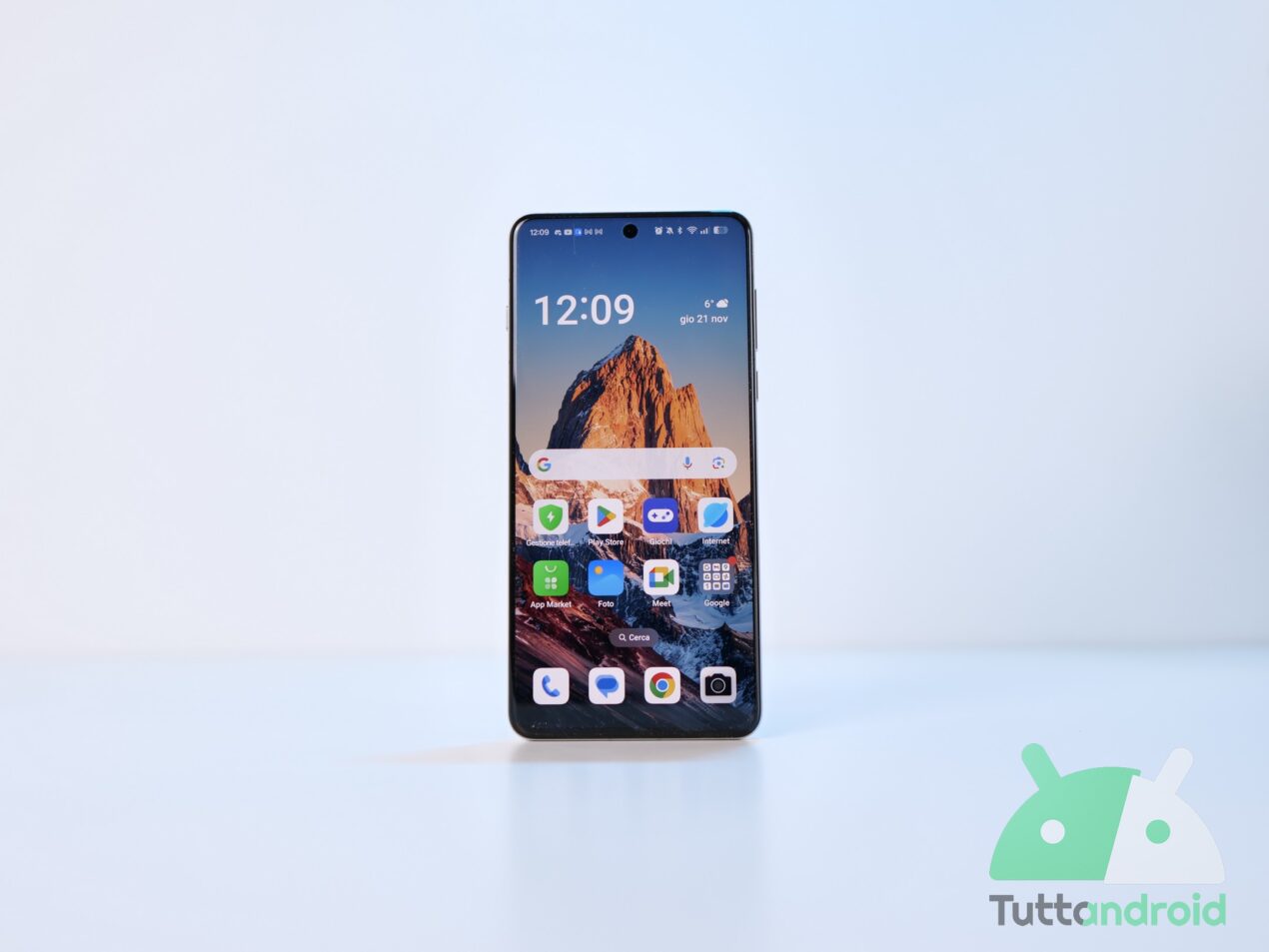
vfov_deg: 44.2
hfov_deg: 56.8
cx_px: 634
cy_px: 476
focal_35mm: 32
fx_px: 1173
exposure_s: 1/100
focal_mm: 16
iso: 200
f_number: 2
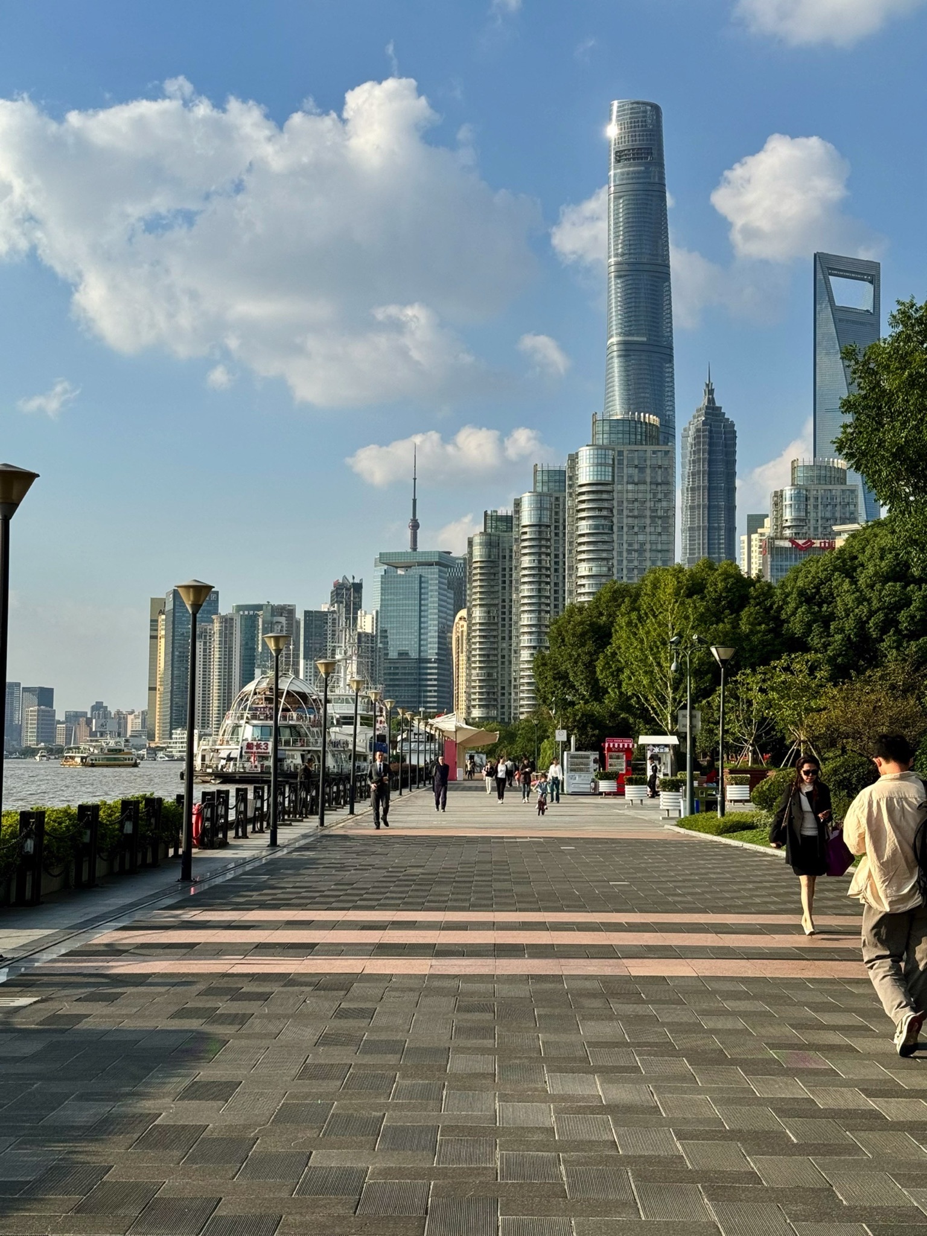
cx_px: 464
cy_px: 618
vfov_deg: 39.7
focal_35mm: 48
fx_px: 1714
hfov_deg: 30.3
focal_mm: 6.86
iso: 64
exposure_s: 1/4049
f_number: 1.78
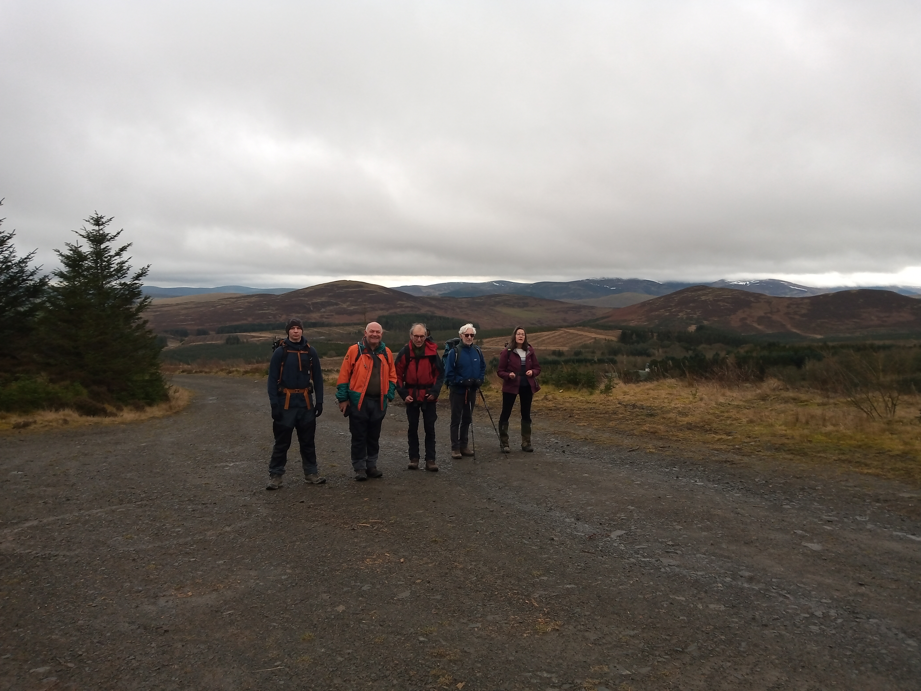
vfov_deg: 66.0
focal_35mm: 20
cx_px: 460
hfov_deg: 81.7
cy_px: 346
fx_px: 532
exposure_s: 1/390
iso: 113
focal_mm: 3.54
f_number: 2
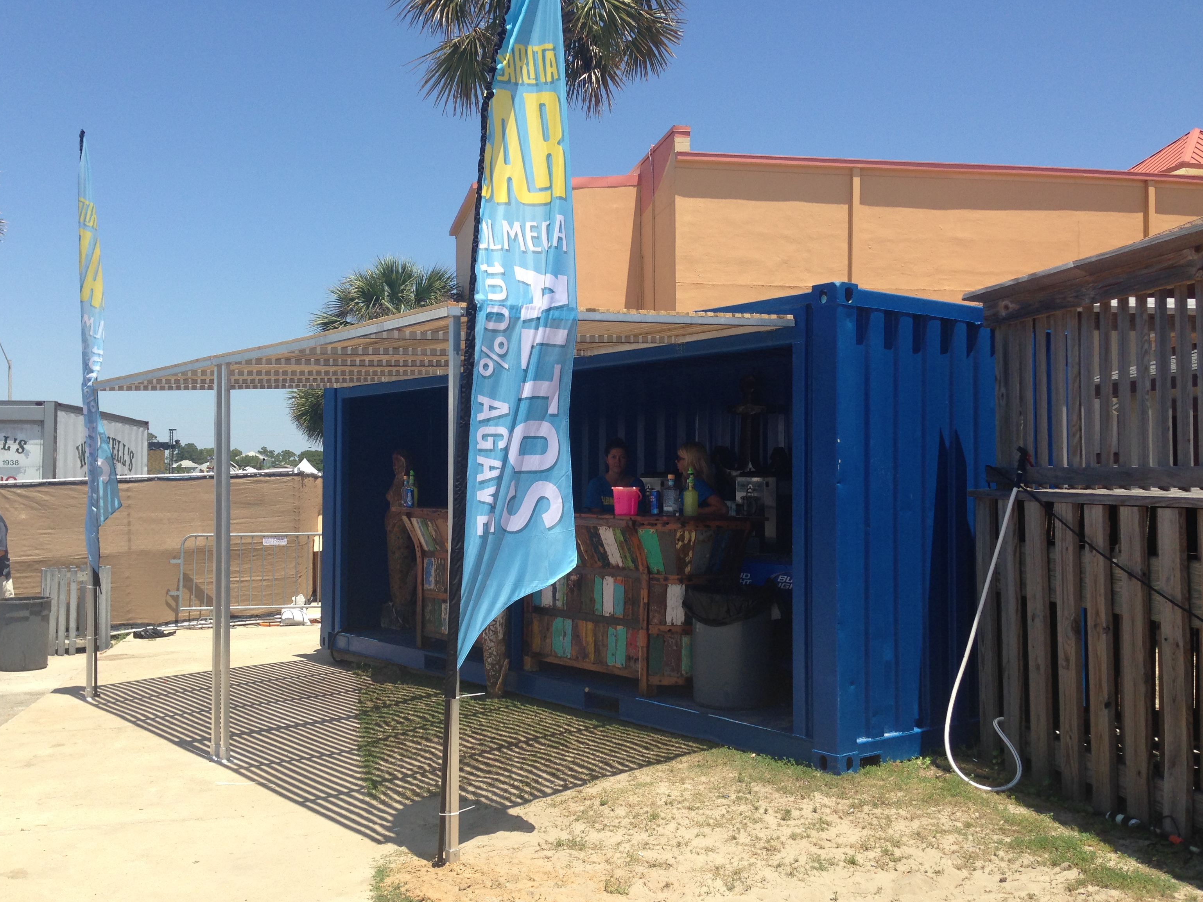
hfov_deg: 52.6
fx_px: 1216
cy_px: 458
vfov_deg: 40.7
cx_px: 572
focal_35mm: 35
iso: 50
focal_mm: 4.12
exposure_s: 1/1355
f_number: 2.4
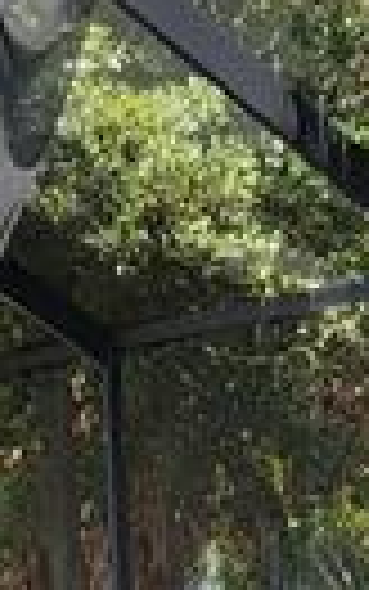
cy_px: 1031
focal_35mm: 149
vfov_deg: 12.8
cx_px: 68
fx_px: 2395
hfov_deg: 8.8
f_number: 1.8
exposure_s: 1/212
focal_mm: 6.7
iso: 16
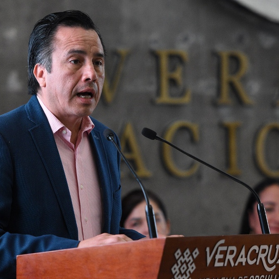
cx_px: 119
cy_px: 140
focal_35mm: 298
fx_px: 2714
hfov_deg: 5.9
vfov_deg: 5.9
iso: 2000
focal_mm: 155
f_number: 2.8
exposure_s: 1/200
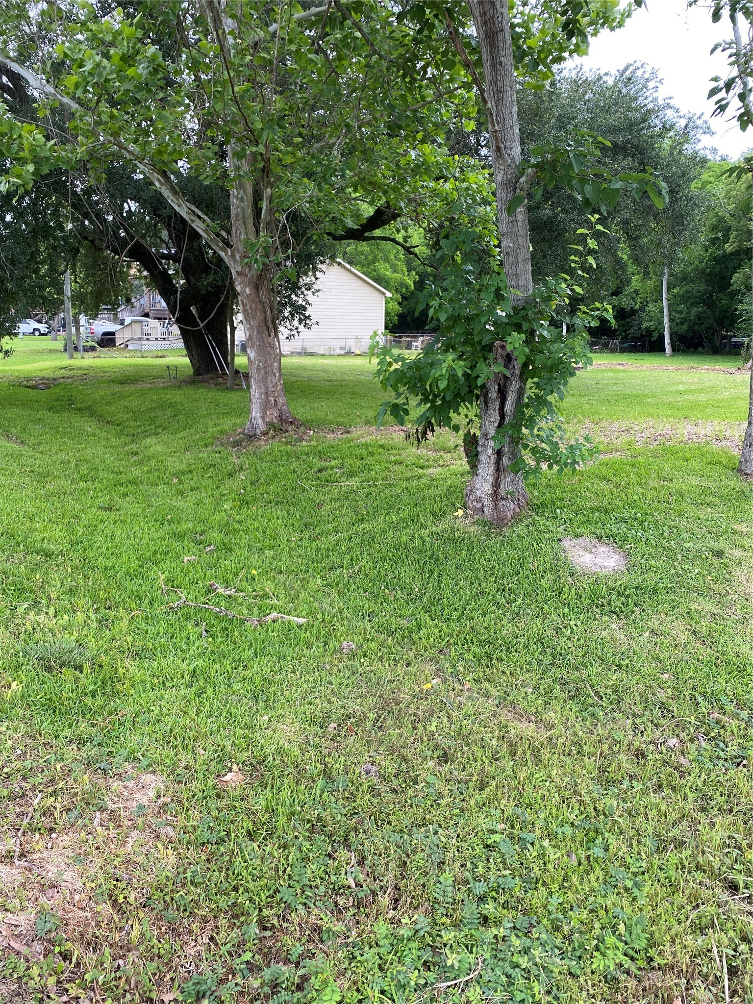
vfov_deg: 67.3
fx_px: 754
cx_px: 376
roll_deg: -0.2
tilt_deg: -13.2
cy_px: 502
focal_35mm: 26
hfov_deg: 53.1
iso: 32
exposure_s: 1/134
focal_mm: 4.25
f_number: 1.8
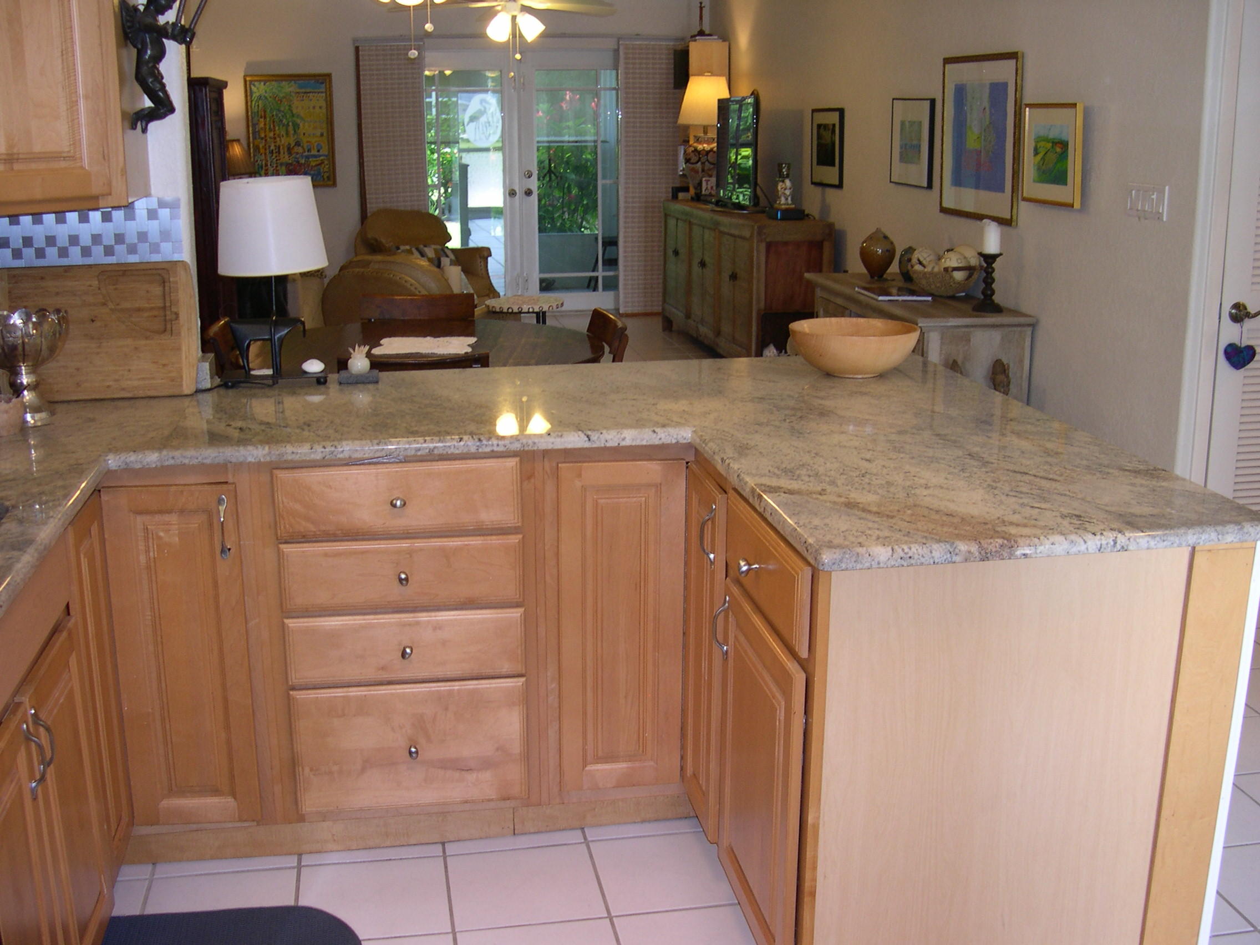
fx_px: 1383
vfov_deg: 37.7
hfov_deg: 49.0
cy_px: 472
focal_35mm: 38
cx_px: 630
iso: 100
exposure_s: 1/30
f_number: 2.8
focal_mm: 8
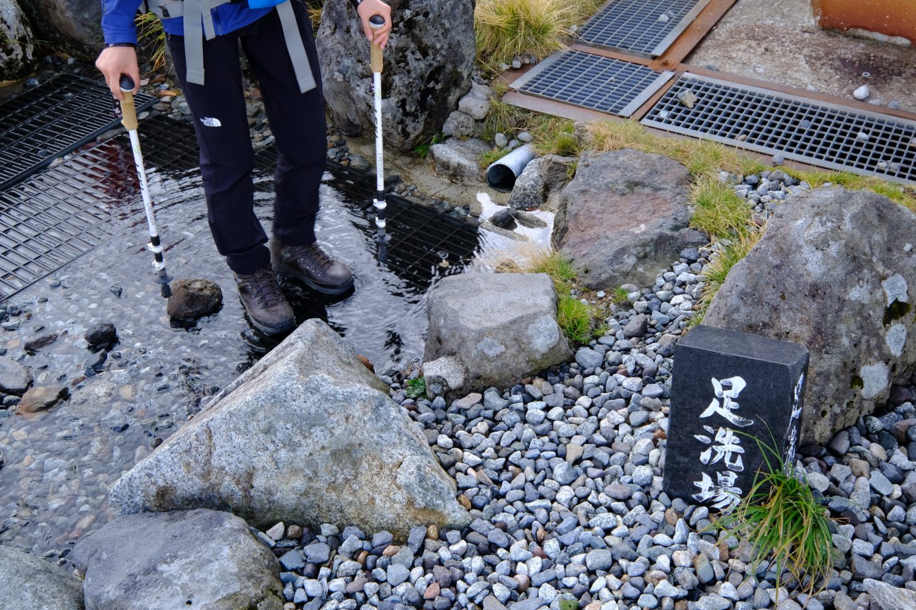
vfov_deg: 34.2
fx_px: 992
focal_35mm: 39
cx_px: 469
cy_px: 307
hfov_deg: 49.6
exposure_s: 1/42
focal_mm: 24
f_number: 11
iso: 200
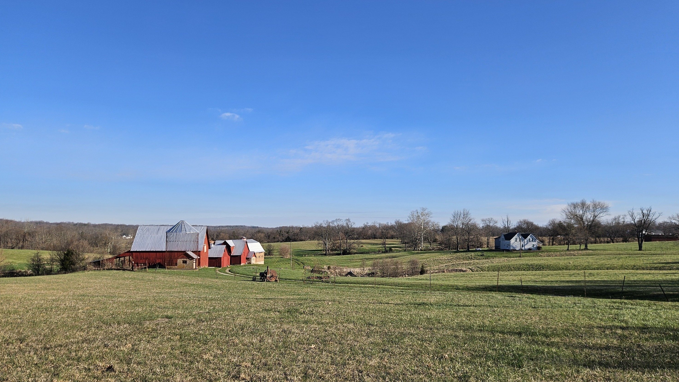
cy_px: 224
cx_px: 335
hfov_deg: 71.9
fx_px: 468
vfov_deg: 44.2
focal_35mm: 26
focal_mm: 5.4
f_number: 1.8
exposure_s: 1/2252
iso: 25
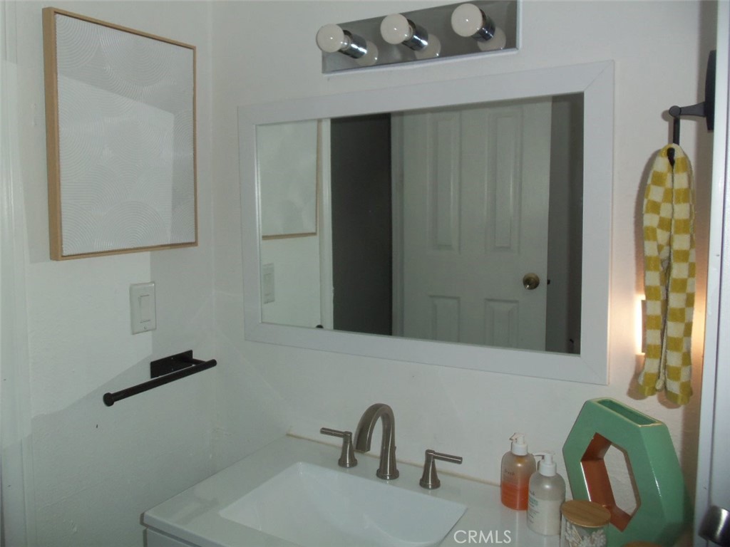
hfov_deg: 61.7
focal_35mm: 29
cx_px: 365
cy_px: 274
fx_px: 612
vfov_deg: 48.2
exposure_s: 1/30
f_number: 3.4
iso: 100
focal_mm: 5.2
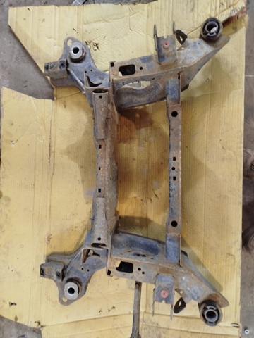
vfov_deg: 71.6
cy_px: 169
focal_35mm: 24
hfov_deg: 56.8
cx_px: 127
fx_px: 235
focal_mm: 5.31
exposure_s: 1/25
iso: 640
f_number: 1.7
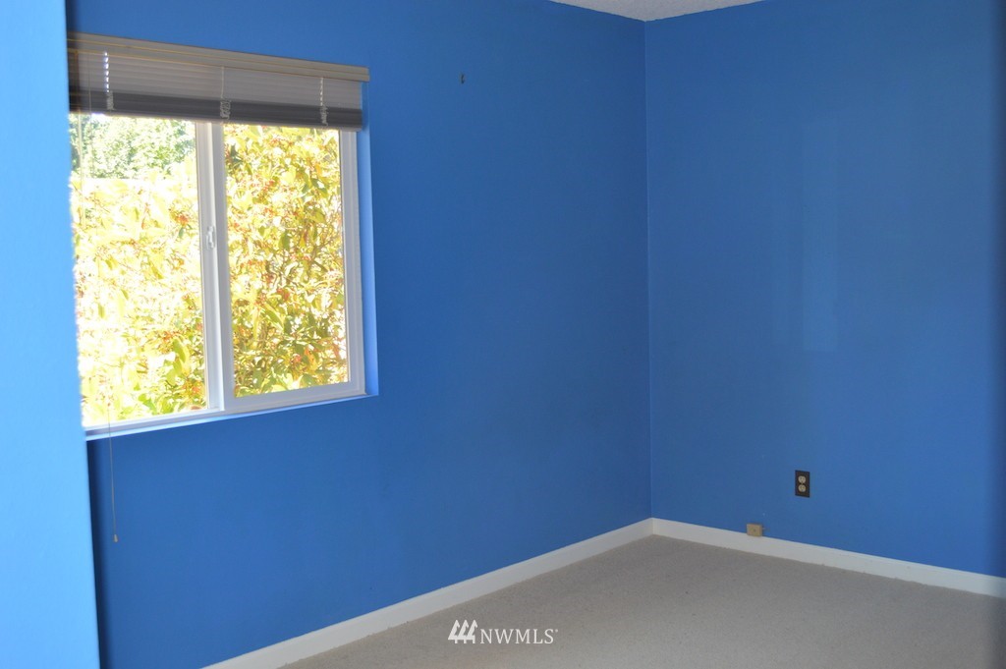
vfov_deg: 34.2
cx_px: 503
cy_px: 334
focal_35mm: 39
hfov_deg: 49.6
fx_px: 1089
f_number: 4.2
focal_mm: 26
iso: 400
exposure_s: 1/80
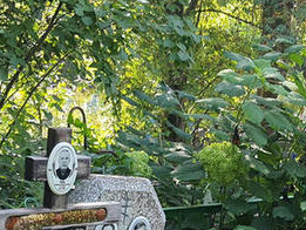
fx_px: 902
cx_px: 254
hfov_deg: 19.0
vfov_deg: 13.9
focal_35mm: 102
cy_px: 309
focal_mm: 4.32
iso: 50
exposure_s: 1/170
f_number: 1.7
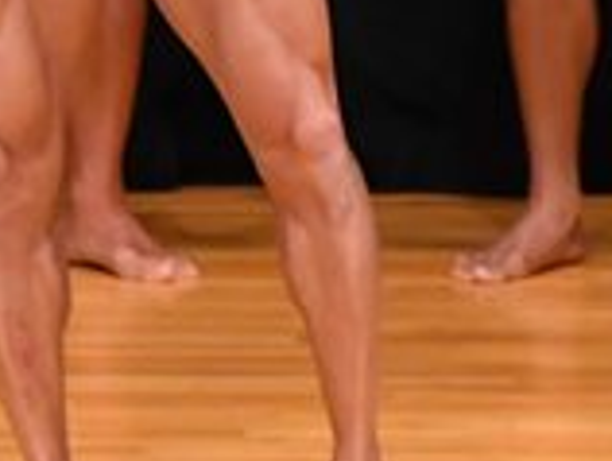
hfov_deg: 1.6
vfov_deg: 1.2
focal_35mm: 1201
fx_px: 21266
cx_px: 629
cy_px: -151
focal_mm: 170
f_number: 5.6
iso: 4000
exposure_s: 1/400
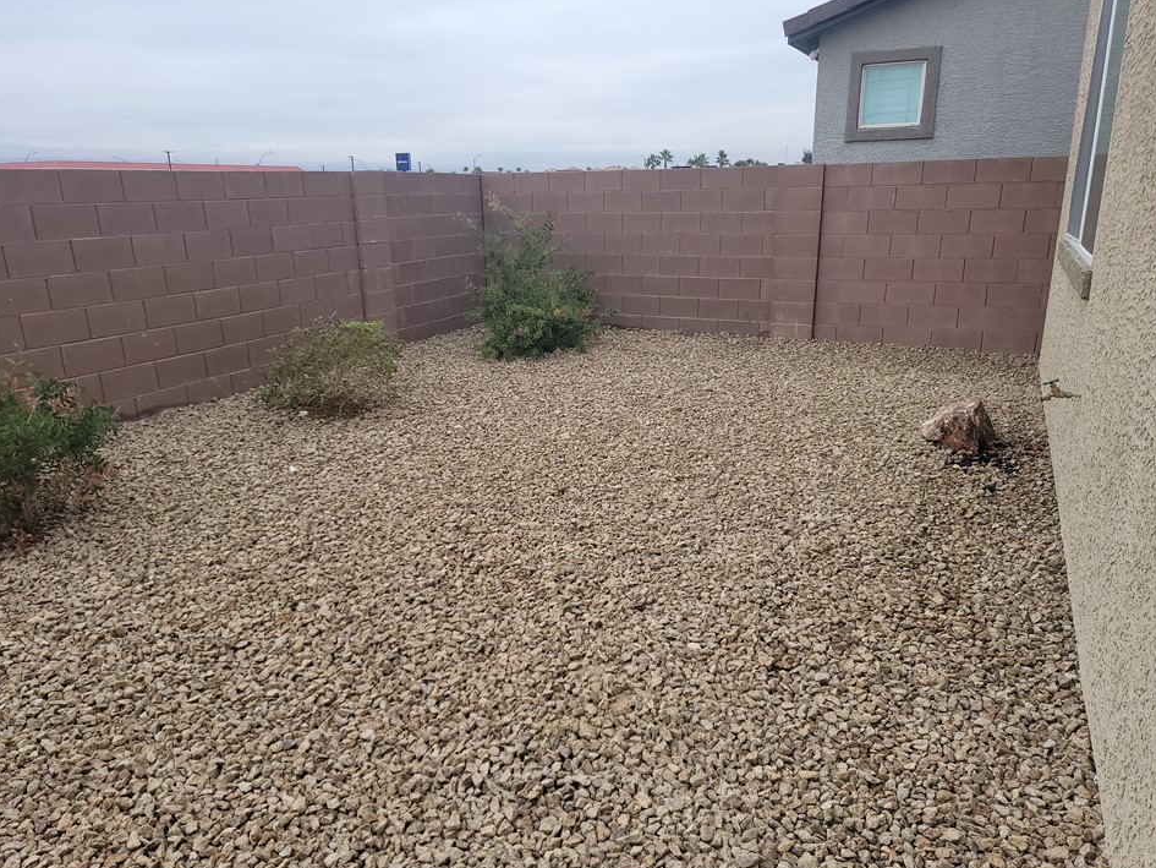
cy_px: 446
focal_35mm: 26
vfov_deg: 53.1
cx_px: 563
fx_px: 868
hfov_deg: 67.3
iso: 16
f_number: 1.8
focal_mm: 6.7
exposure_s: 1/258
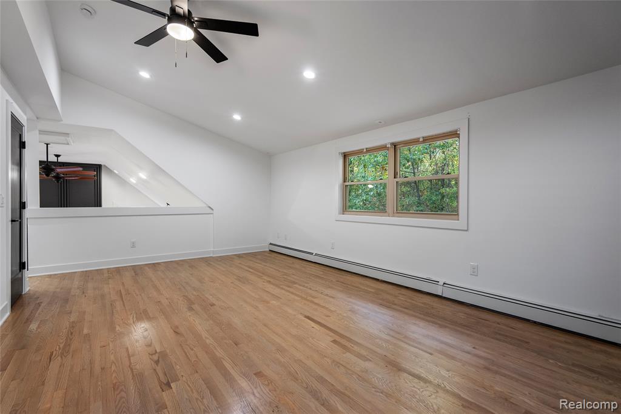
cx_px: 310
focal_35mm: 17
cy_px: 207
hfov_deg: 93.3
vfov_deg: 70.5
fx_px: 293
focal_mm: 17
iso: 100
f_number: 4
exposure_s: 1/60
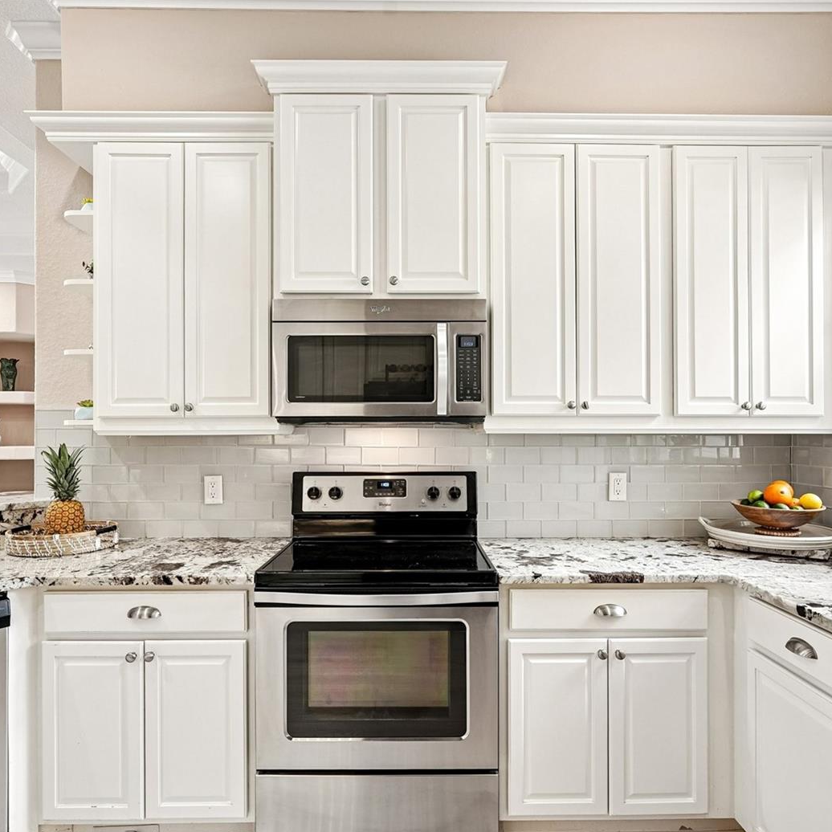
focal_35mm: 21
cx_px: 421
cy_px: 426
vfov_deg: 72.1
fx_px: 571
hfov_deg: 72.1
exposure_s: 1/8
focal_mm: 16
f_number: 8
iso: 400
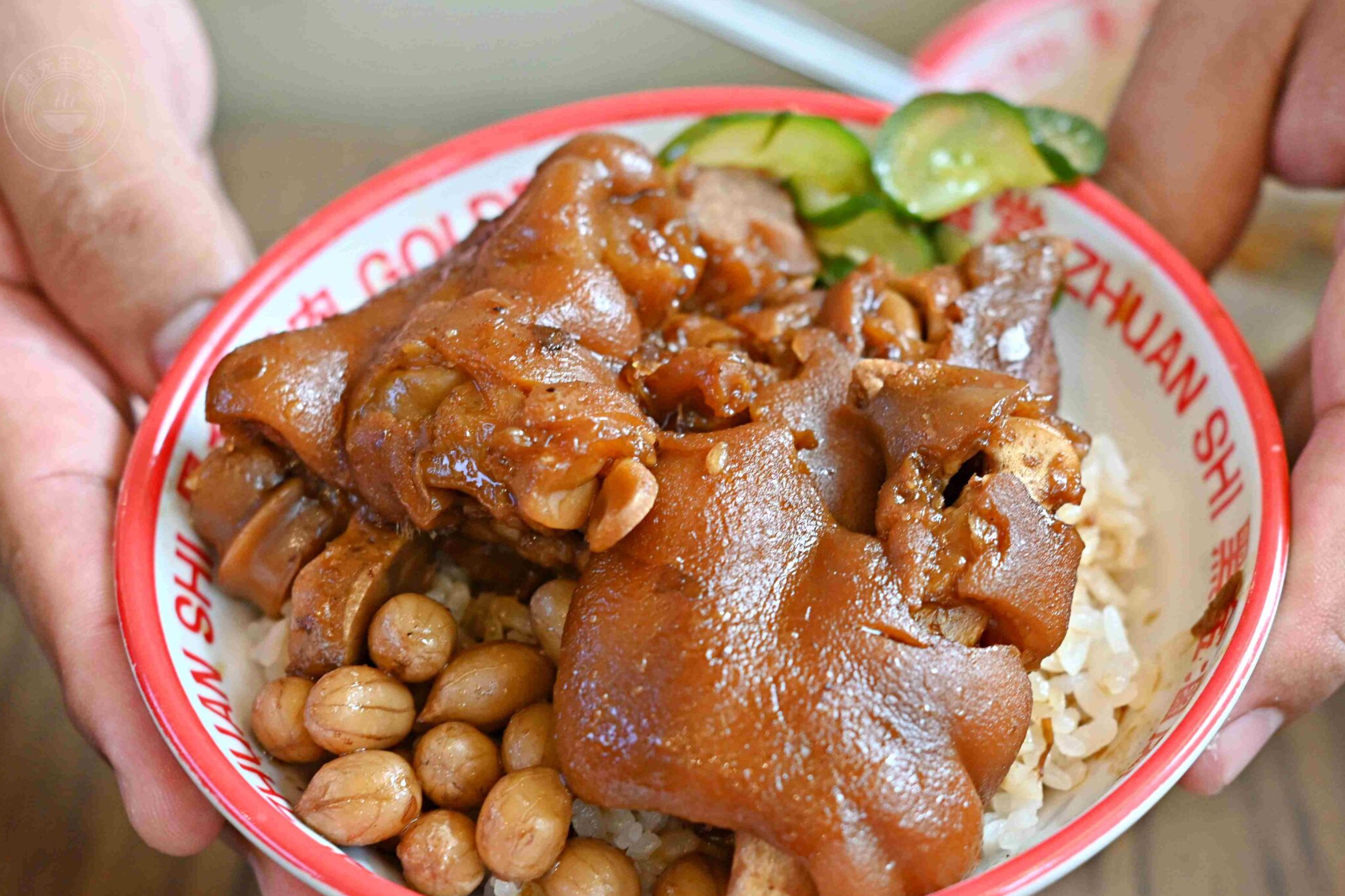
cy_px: 516
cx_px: 763
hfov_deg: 21.9
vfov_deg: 14.7
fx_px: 3475
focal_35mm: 93
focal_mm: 50
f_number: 3.2
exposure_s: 1/200
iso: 500
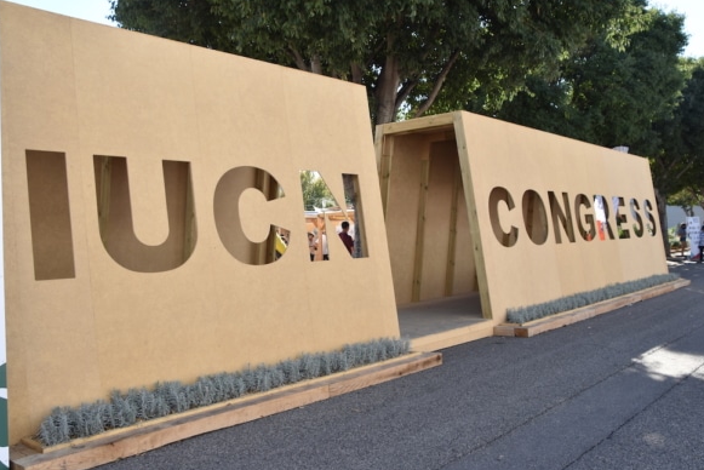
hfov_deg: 57.9
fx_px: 636
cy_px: 231
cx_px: 356
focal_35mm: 33
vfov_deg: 40.6
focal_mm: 21
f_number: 7.1
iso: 200
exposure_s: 1/250
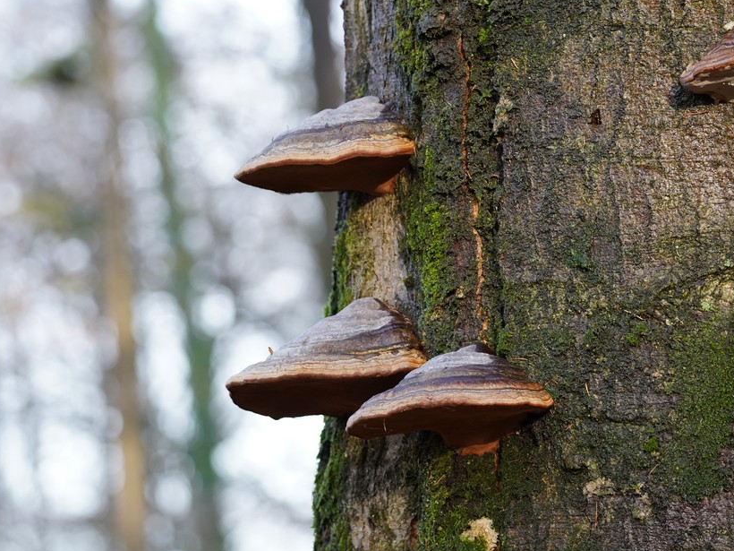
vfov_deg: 7.1
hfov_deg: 9.5
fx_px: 4434
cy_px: 273
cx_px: 382
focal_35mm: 209
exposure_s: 1/200
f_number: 5.6
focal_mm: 174.1
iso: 1600
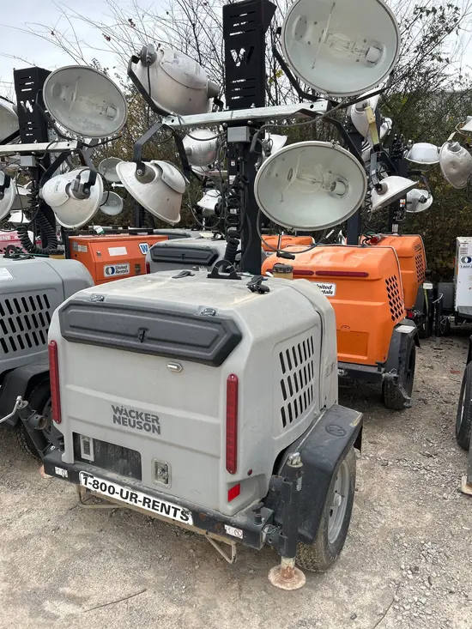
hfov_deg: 53.1
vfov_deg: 67.3
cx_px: 236
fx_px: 473
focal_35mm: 26
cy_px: 314
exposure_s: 1/394
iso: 50
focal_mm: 5.7
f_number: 1.5
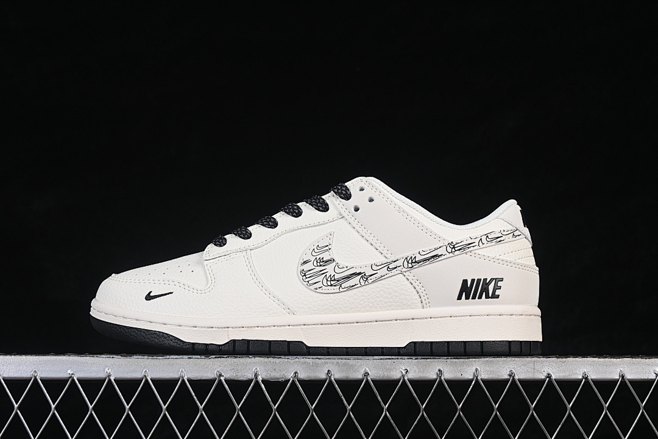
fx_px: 1371
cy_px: 220
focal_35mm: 75
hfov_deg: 27.0
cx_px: 329
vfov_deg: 18.2
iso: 160
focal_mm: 50
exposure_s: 1/80
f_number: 8
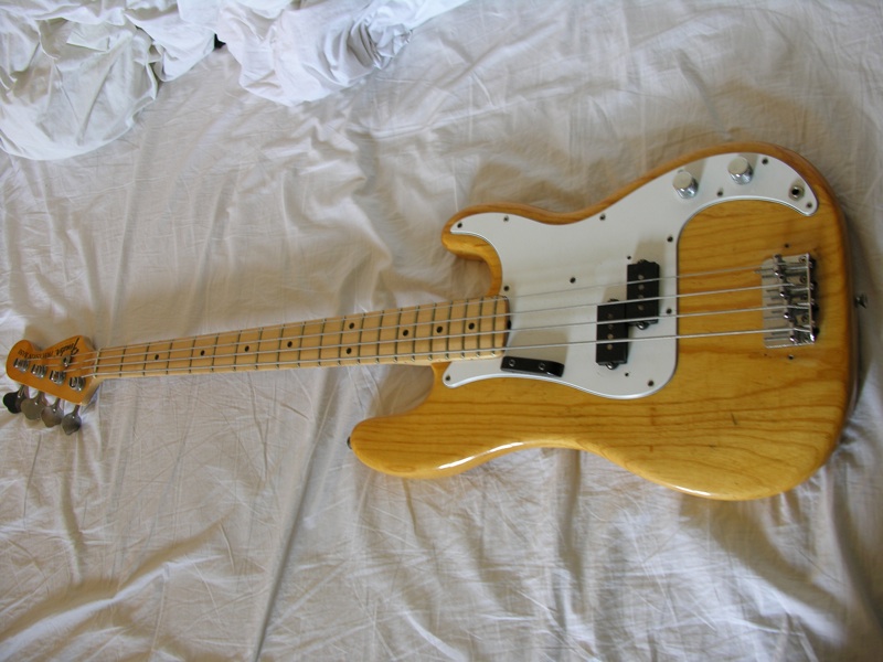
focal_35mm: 35
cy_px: 331
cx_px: 442
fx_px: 893
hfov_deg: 52.6
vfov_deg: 40.7
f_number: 2.8
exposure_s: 1/3.8
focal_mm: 8.9
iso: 57
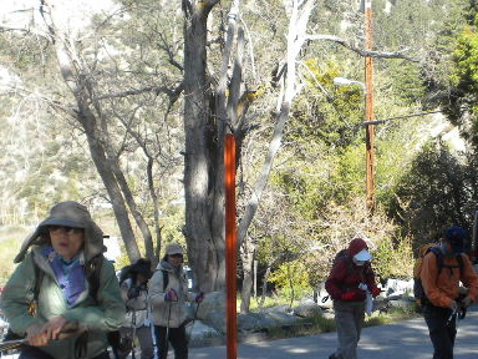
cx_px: 342
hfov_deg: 25.1
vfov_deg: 19.1
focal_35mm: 77
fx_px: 1063
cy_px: 243
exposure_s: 1/195
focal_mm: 6.6
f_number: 3.5
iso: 64
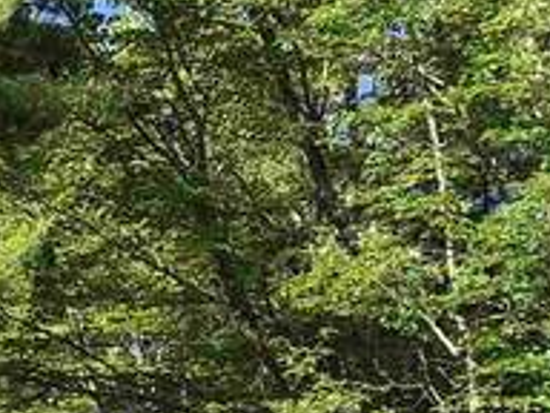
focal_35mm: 153
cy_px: 496
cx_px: -281
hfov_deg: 12.3
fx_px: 2431
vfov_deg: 9.6
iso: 80
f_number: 1.8
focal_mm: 5.4
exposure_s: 1/2184
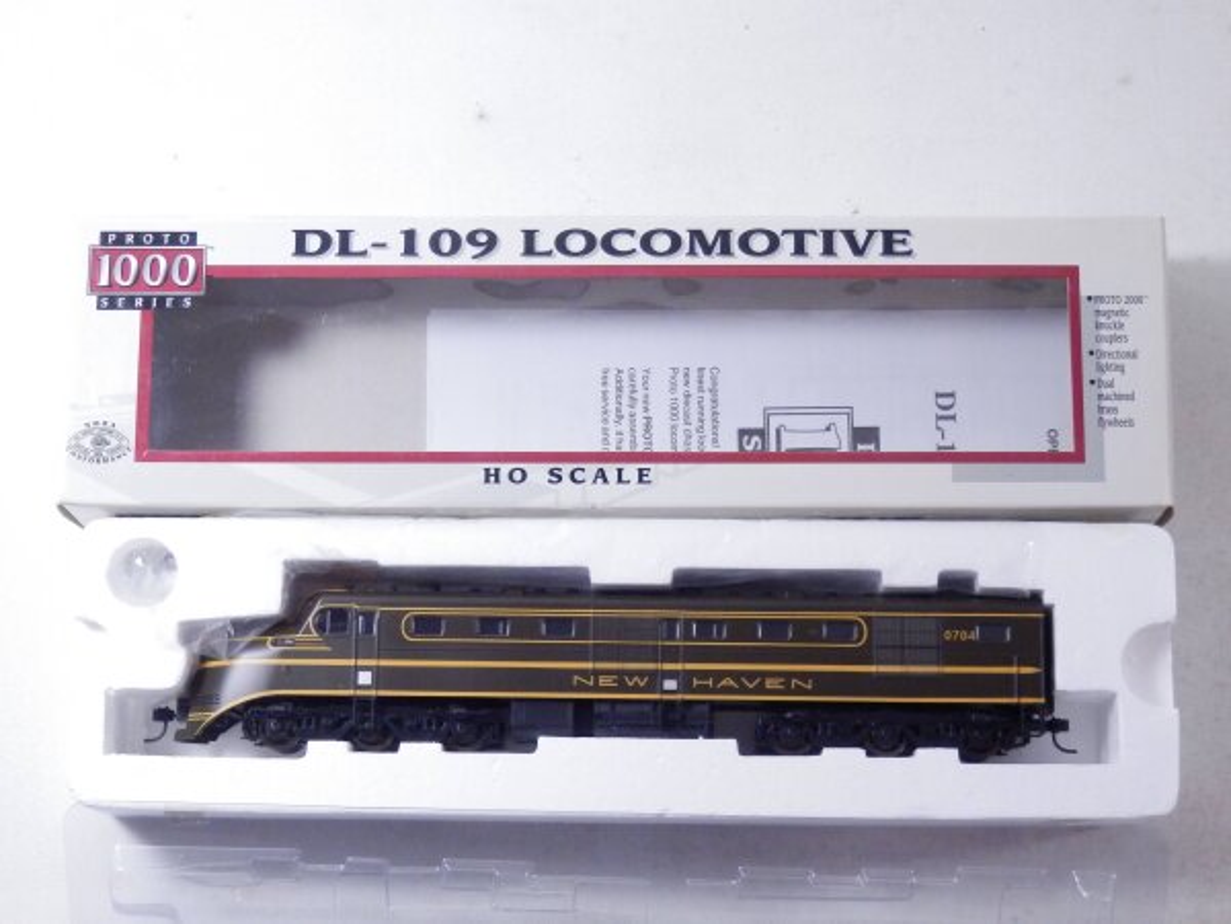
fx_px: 2347
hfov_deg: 29.4
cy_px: 462
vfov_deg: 22.3
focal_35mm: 66
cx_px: 616
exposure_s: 1/160
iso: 640
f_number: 4.4
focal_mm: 11.9
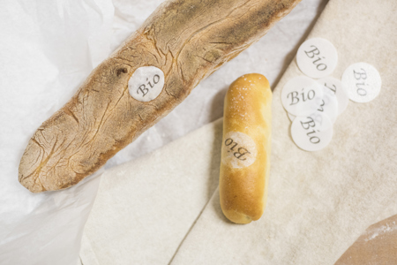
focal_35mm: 50
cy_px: 132
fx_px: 551
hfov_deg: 39.6
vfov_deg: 27.0
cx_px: 198
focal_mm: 50
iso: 1000
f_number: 2.5
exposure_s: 1/125
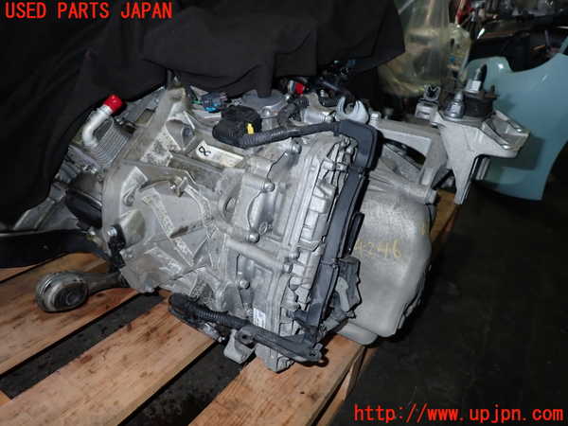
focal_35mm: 25
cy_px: 213
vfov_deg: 54.9
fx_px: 410
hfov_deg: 69.4
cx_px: 284
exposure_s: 1/30
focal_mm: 4.5
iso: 200
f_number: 5.6
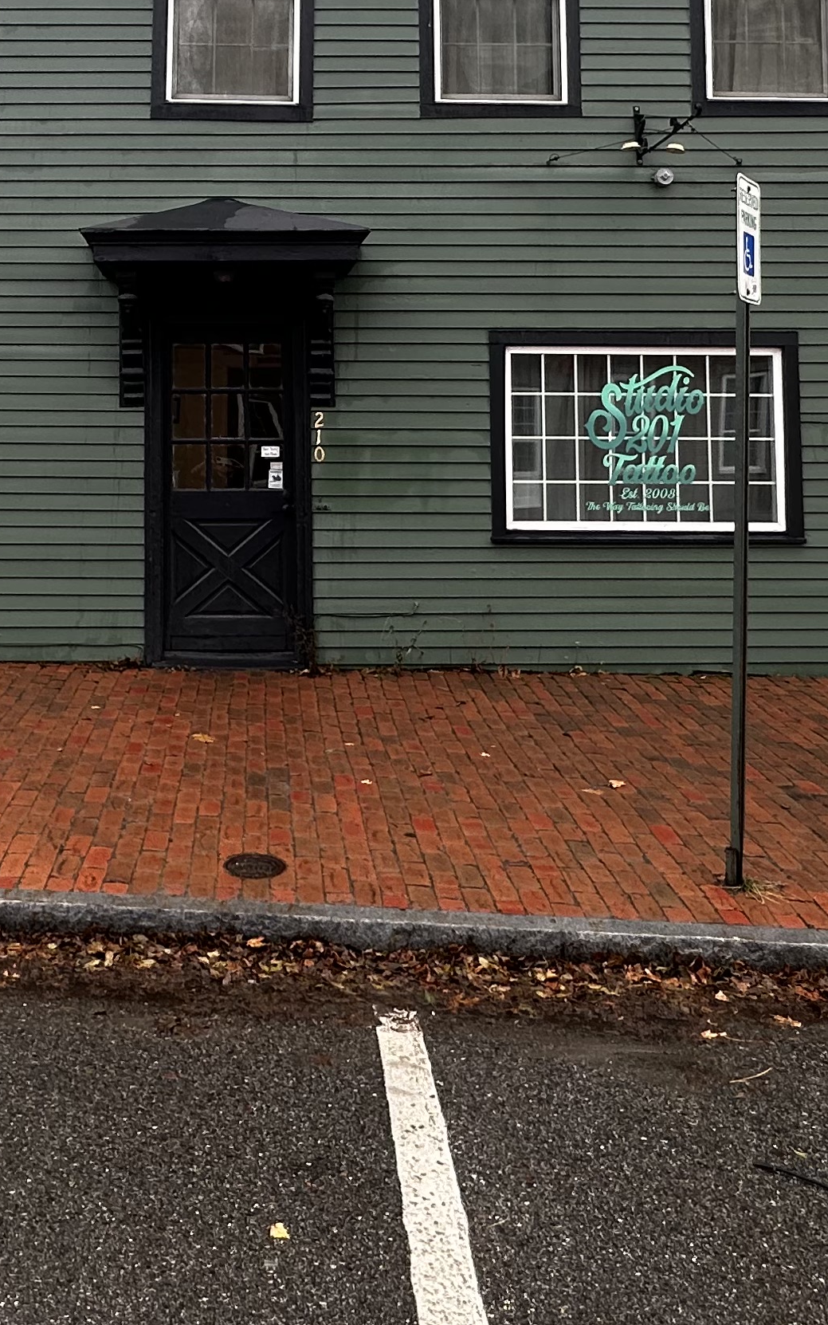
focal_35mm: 36
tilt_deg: +3.4
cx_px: 233
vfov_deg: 51.7
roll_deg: +0.6
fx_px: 1300
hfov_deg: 34.8
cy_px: 332
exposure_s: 1/118
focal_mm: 2.22
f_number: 2.2
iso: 40
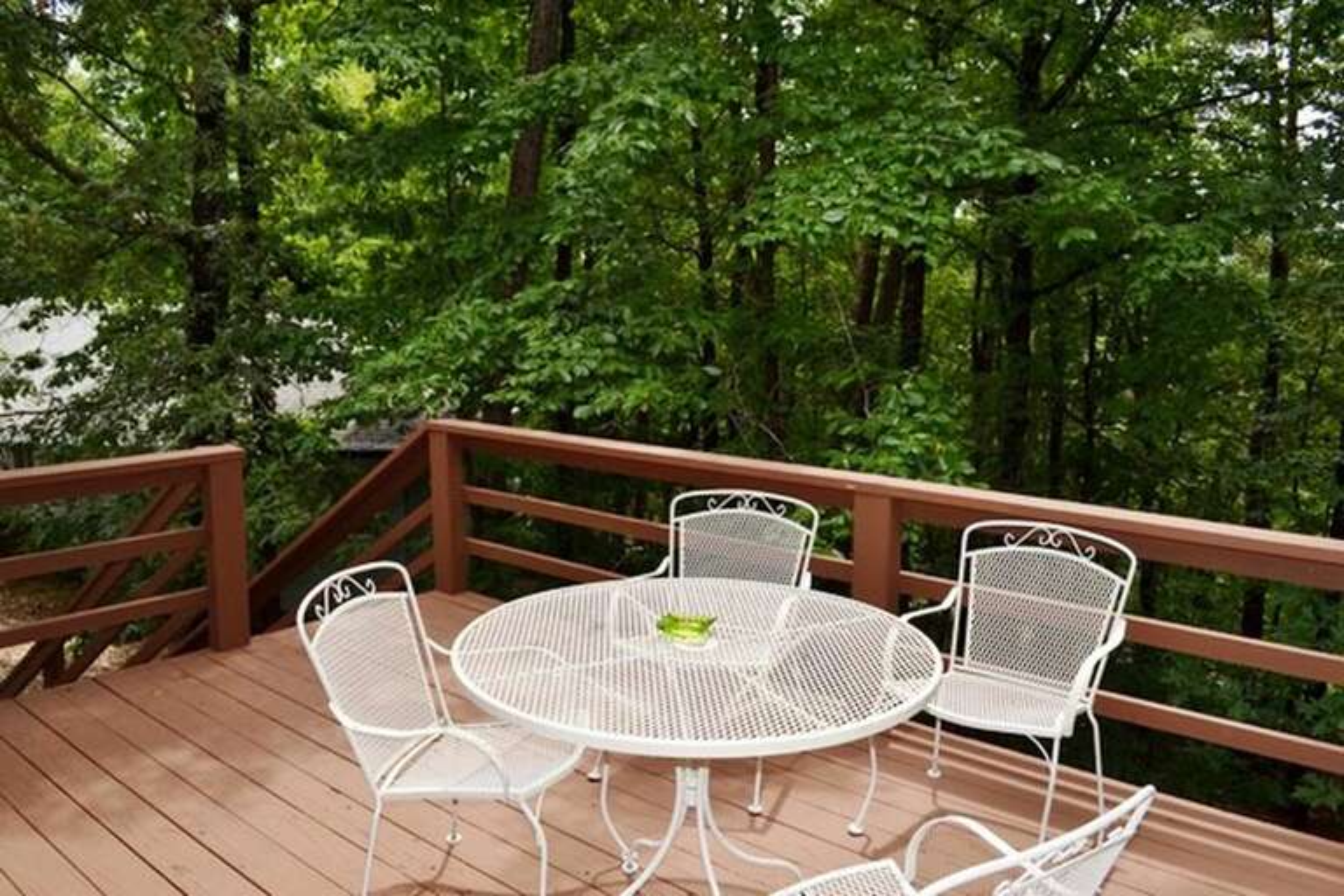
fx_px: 1008
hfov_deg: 67.4
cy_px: 448
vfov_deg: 47.9
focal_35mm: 27
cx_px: 672
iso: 100
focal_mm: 18
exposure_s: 1/160
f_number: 6.3
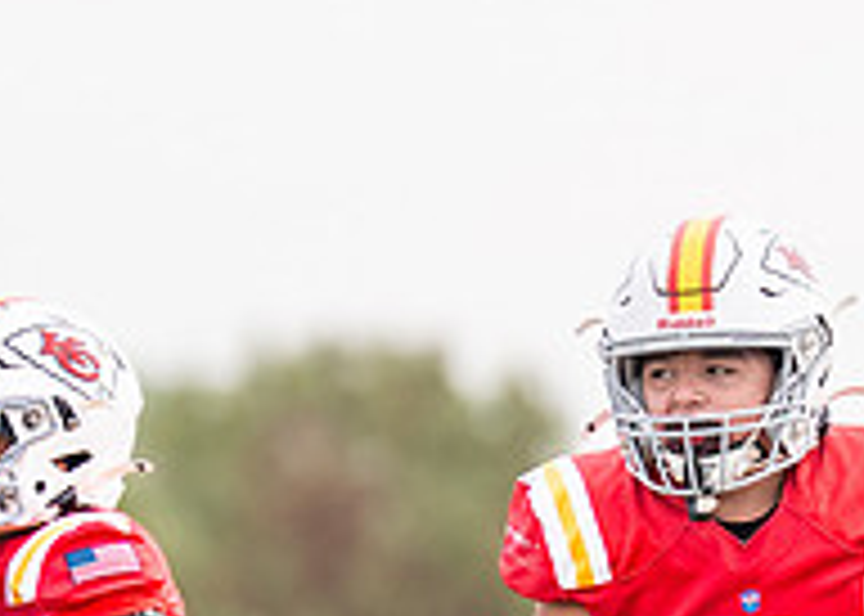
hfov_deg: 1.6
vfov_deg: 1.1
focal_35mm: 1256
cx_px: 807
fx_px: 30809
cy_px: 707
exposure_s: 1/1250
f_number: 2.8
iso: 160
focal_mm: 200
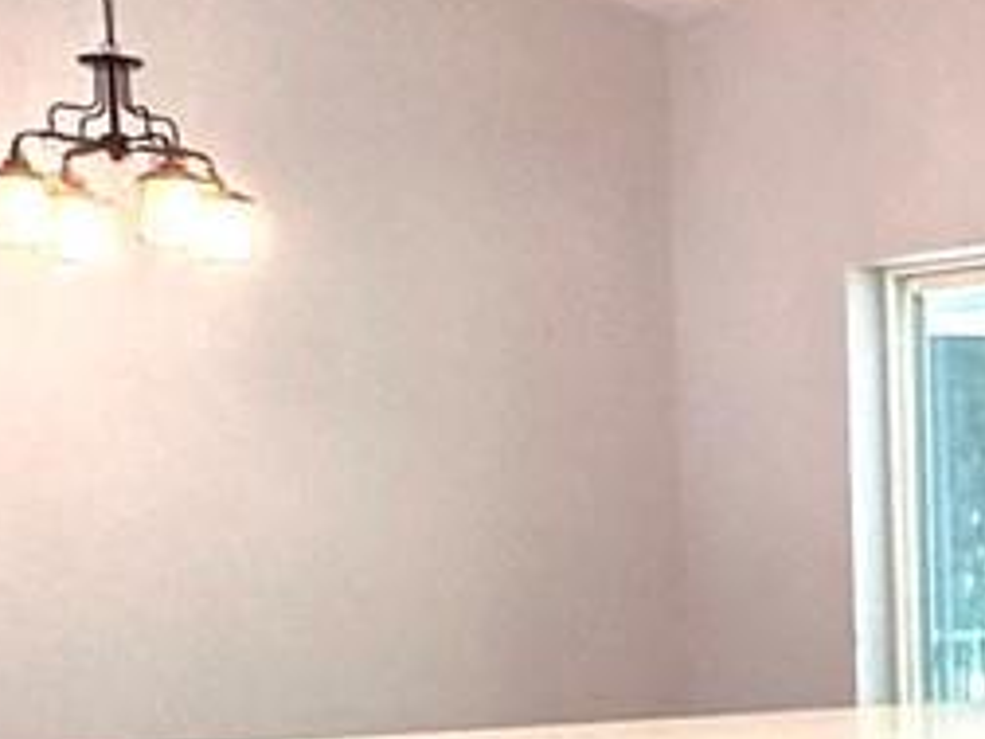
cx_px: 1626
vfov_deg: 16.2
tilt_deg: -5.4
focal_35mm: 89
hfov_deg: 18.5
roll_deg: +0.1
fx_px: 2532
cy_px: 755
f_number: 2.2
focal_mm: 2.22
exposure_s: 1/120
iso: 250
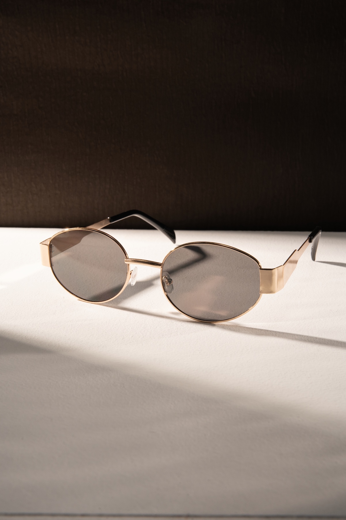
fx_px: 737
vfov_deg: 38.8
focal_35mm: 51
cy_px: 260
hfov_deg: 26.4
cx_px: 173
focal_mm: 51.1
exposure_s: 1/100
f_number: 18
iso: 800
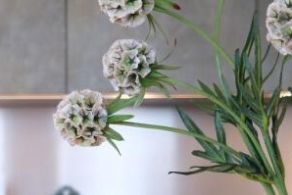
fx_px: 893
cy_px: 194
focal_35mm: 110
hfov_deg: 18.6
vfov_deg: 12.3
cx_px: 131
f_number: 3.2
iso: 320
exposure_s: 1/60
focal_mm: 21.4
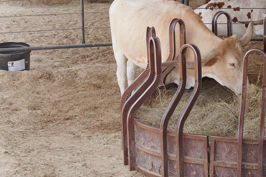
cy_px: 29
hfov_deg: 14.3
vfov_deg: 9.6
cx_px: 244
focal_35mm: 142
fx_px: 1050
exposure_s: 1/100
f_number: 7.1
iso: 200
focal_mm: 60
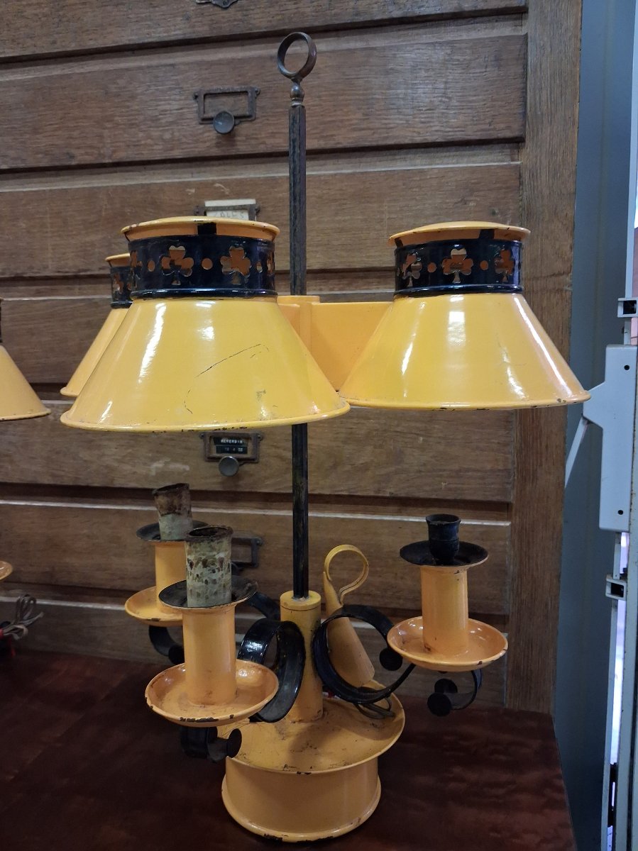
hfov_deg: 51.3
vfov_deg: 65.3
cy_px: 426
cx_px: 319
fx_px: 664
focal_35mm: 27
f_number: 1.8
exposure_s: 1/33.3
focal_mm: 4
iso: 500
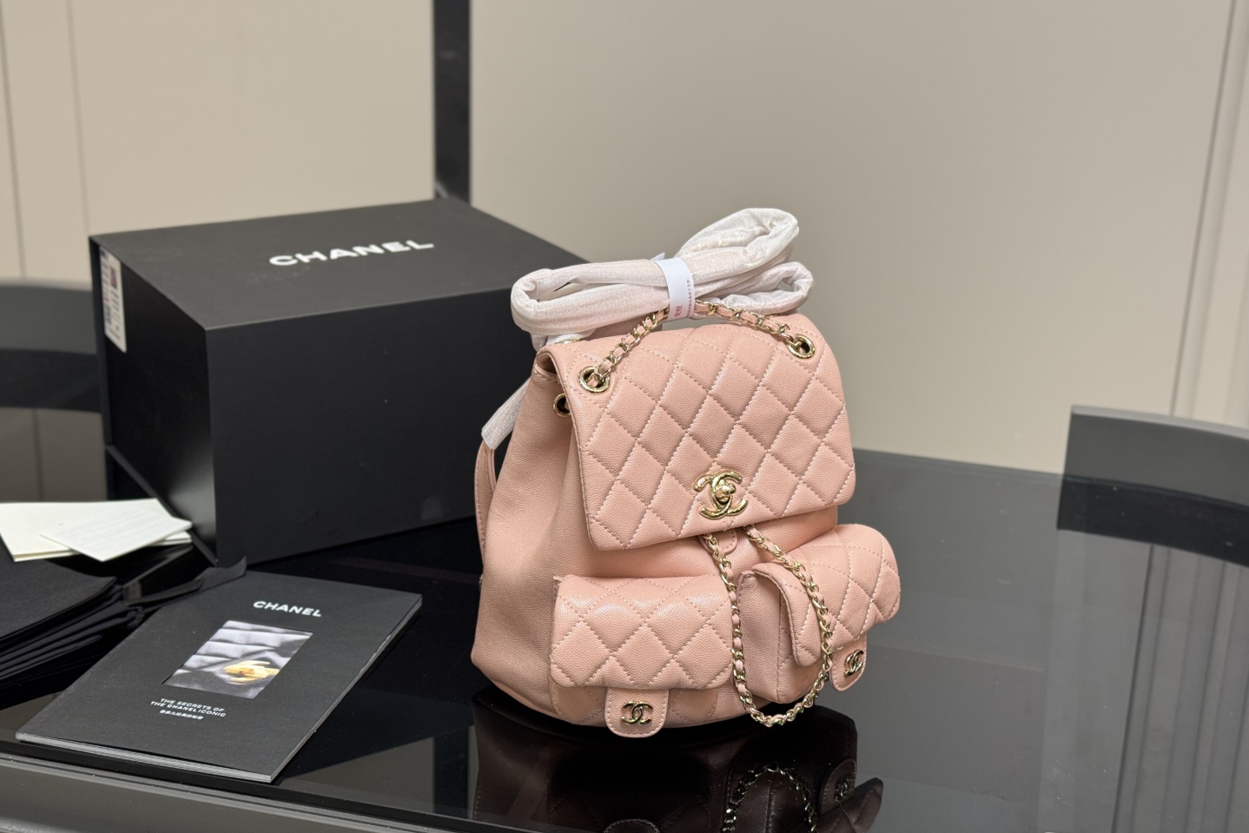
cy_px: 394
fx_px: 1735
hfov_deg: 39.6
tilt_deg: -19.1
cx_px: 624
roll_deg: -1.9
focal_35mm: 50
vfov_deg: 27.0
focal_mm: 6.76
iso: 100
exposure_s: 1/60
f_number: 1.78
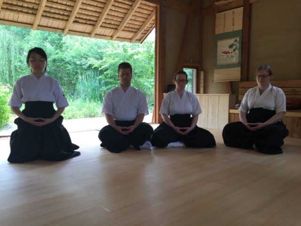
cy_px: 113
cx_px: 150
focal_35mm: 29
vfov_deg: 48.2
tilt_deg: -4.2
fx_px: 252
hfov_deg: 61.7
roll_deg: -1.4
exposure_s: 1/50
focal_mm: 4.15
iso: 40
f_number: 2.2
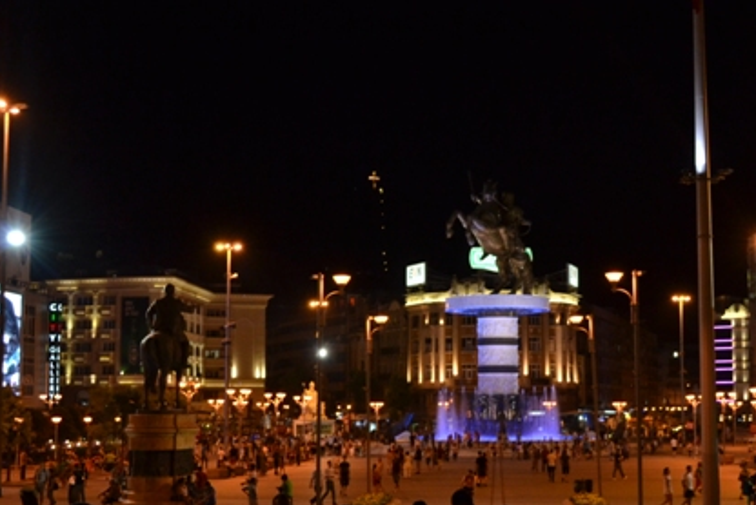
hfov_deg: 33.3
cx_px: 423
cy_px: 282
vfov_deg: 22.6
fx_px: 1261
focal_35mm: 60
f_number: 5.6
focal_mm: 26
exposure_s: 1/30
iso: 800
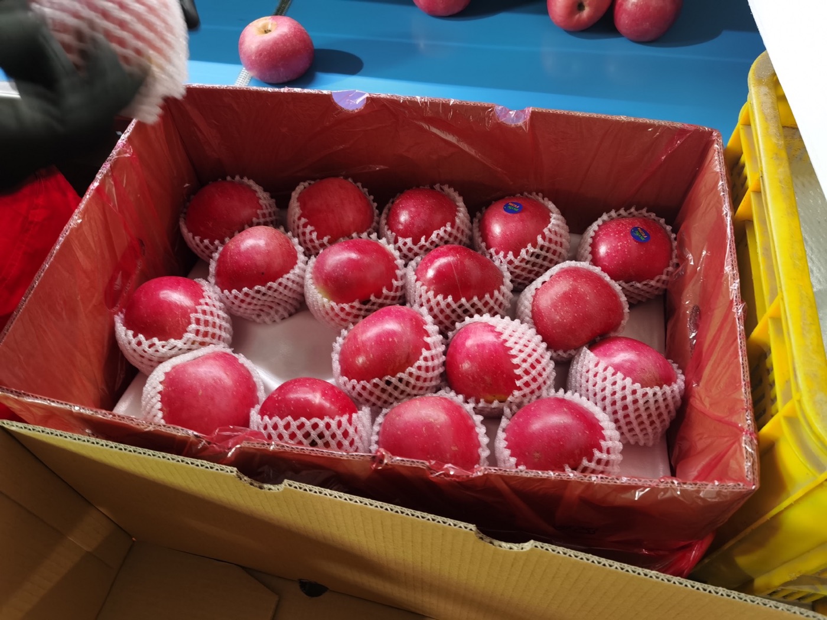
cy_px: 310
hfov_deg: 65.3
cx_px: 414
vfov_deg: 51.4
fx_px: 645
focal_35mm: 27
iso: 160
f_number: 1.6
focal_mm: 5.56
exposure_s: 1/50
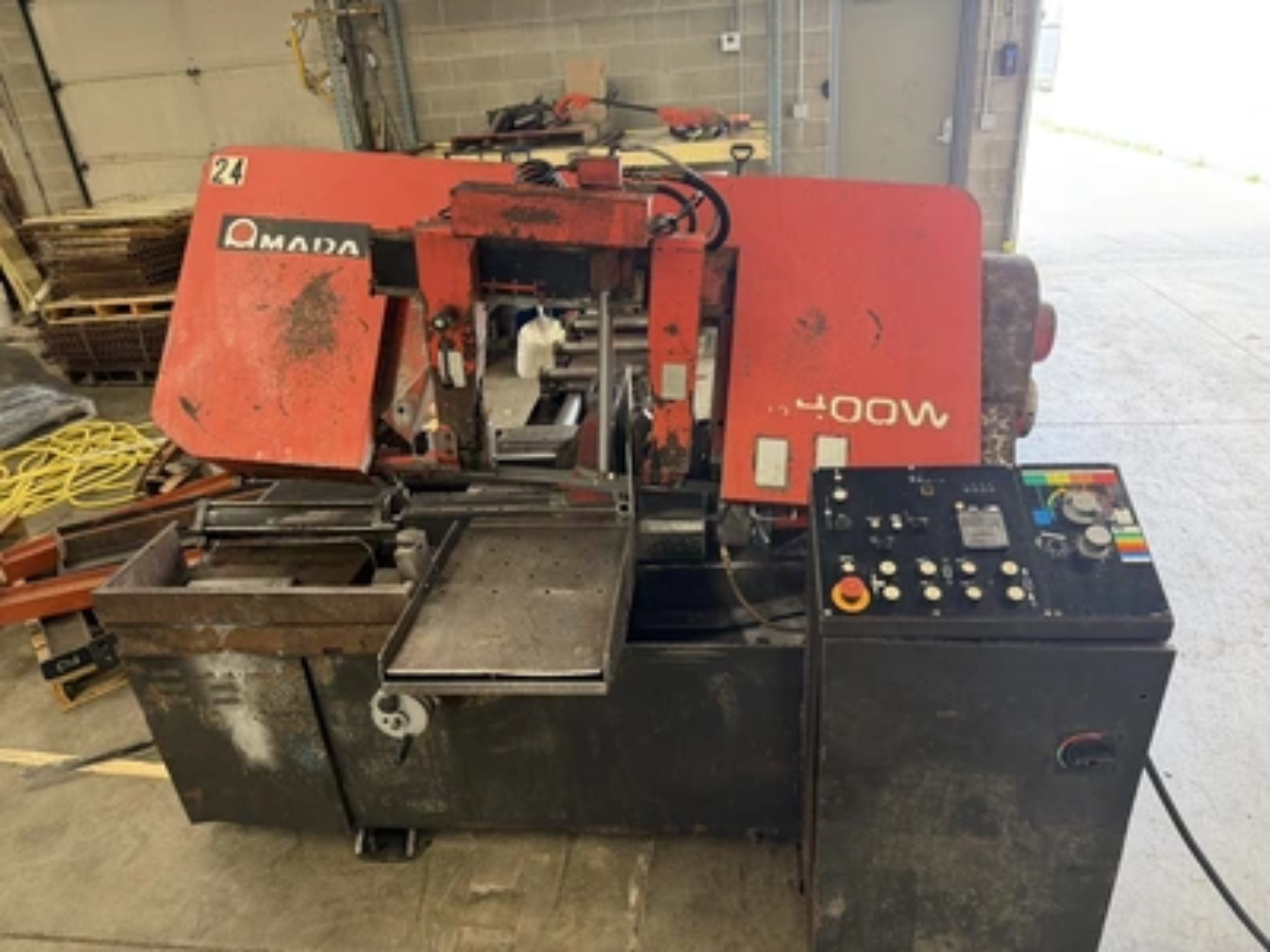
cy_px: 476
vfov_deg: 56.8
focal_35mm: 24
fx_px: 881
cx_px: 635
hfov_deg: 71.6
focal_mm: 6.76
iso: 200
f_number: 1.78
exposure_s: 1/61
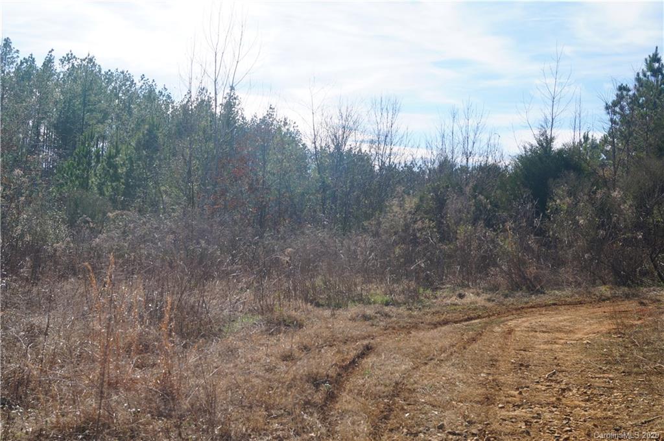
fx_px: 829
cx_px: 332
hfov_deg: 43.7
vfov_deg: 29.8
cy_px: 220
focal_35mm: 45
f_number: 7.1
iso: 100
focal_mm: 30
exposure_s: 1/100
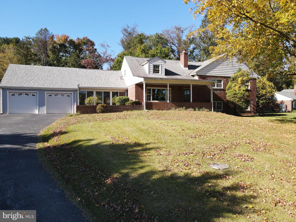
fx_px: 205
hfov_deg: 71.6
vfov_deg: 56.8
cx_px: 148
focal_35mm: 24
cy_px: 111
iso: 100
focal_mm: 4.5
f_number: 2.8
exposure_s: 1/320
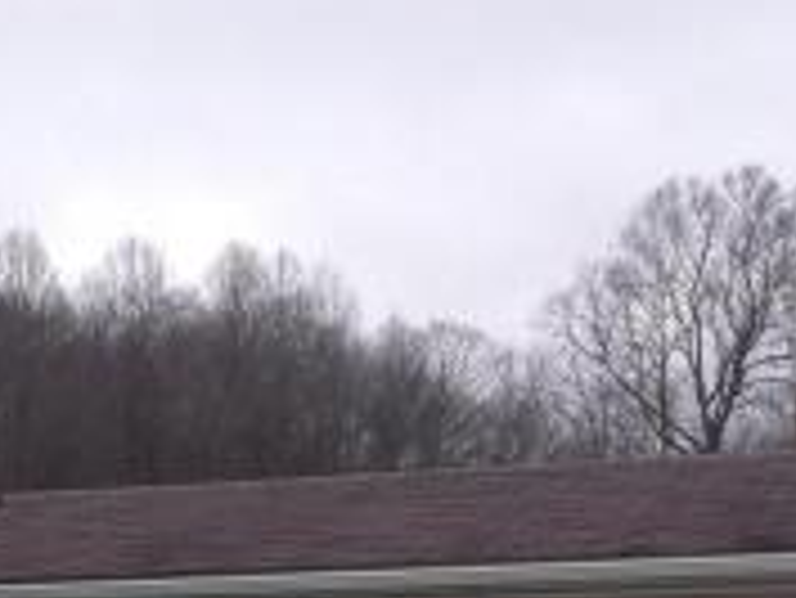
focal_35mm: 115
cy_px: 859
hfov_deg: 16.7
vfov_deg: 12.4
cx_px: -18
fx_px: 2646
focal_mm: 4.28
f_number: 2.4
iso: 50
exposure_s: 1/465
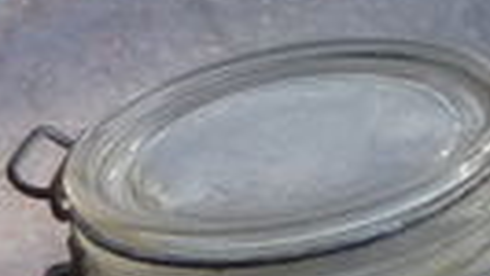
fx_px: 3198
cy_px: 648
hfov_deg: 7.3
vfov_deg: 4.8
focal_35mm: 246
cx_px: 1687
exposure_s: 1/320
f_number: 4
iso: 100
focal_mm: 5.2
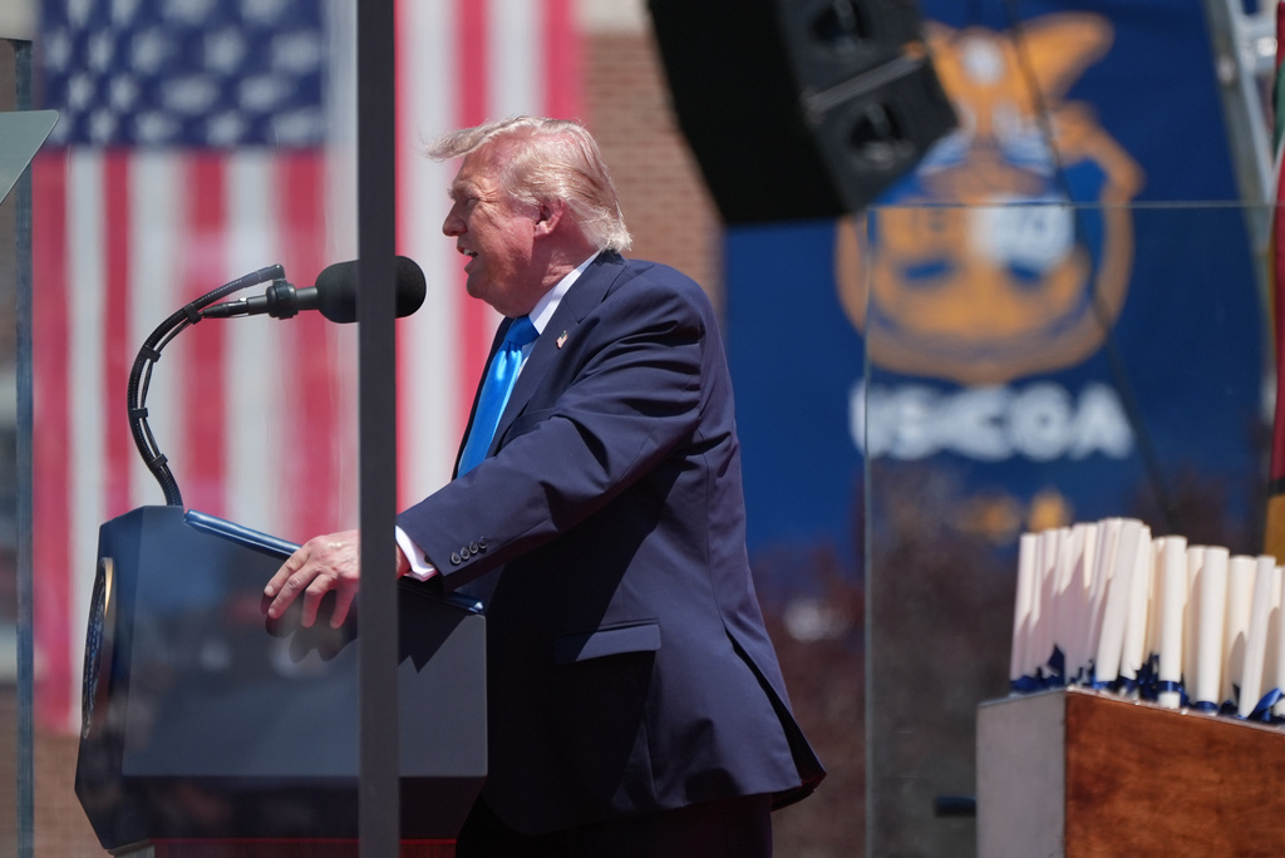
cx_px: 642
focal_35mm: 600
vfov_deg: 2.3
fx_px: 21428
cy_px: 429
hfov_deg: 3.4
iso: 500
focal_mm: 400
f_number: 5.6
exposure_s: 1/3200
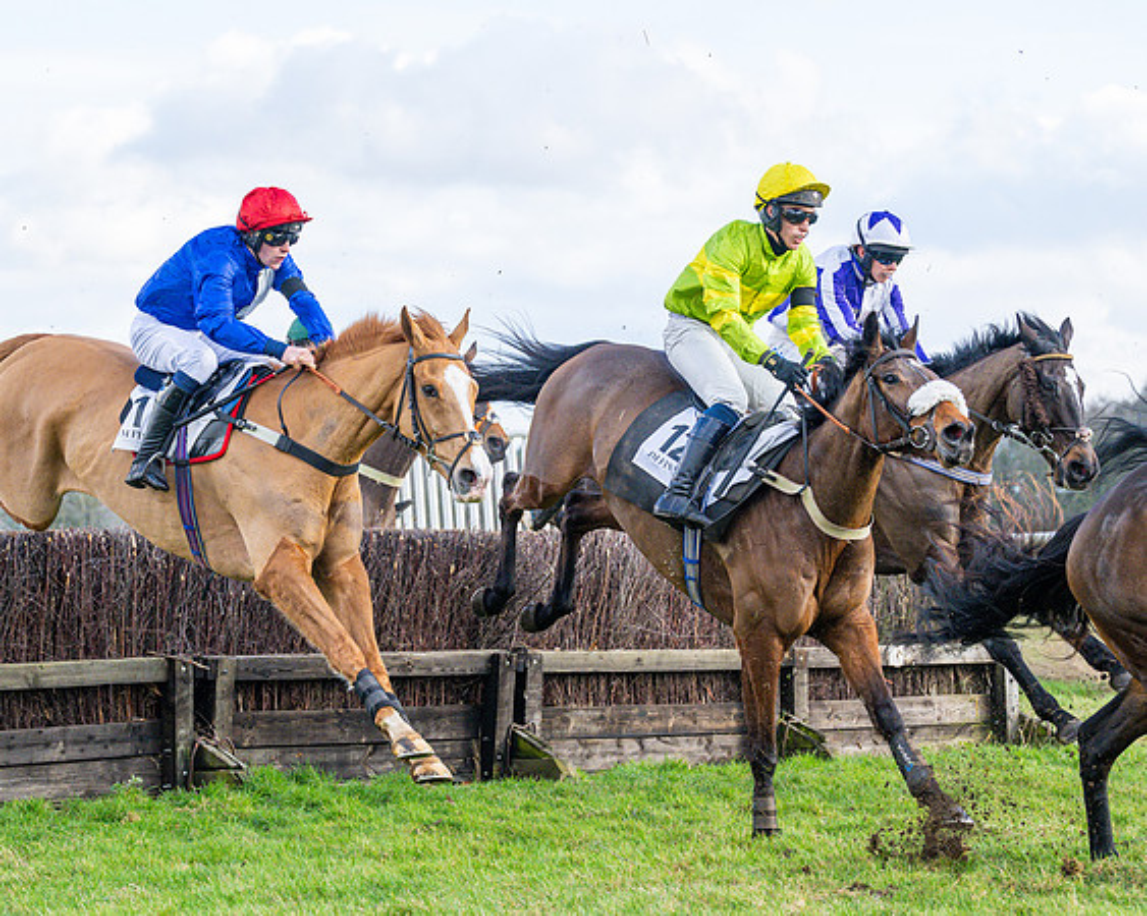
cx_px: 315
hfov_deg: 16.9
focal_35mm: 114
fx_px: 3852
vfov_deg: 13.6
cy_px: 415
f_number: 4
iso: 640
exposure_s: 1/2000
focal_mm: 70
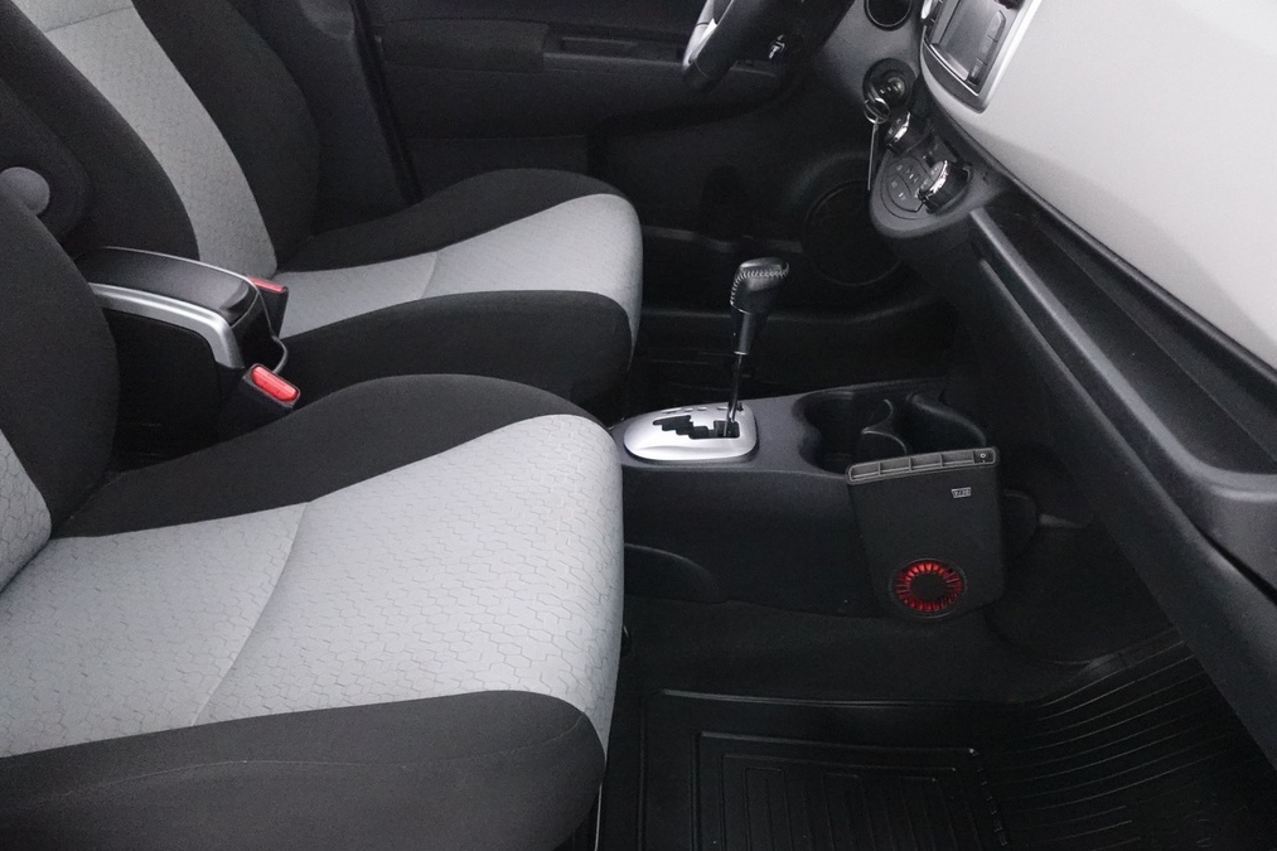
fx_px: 1135
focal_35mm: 32
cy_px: 530
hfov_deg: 58.6
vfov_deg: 40.8
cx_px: 693
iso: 4000
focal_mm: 7.6
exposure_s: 1/80
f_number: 2
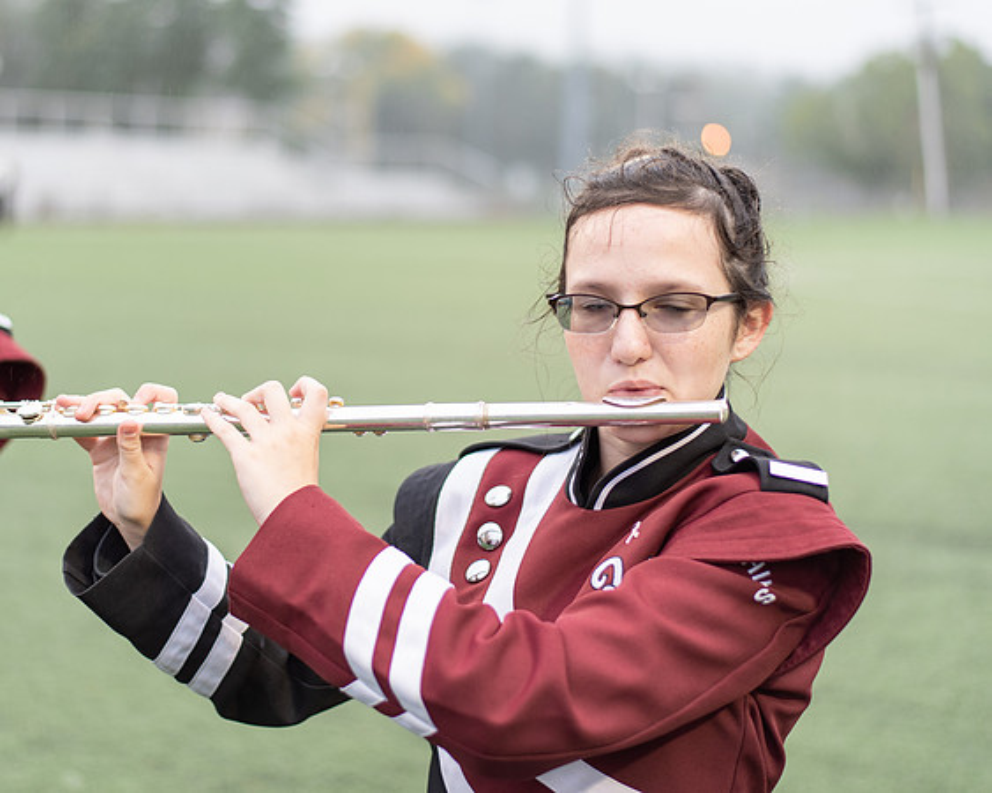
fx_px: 2014
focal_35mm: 69
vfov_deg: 22.2
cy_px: 325
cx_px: 395
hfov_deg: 27.6
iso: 100
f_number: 1.8
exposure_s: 1/160
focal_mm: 50
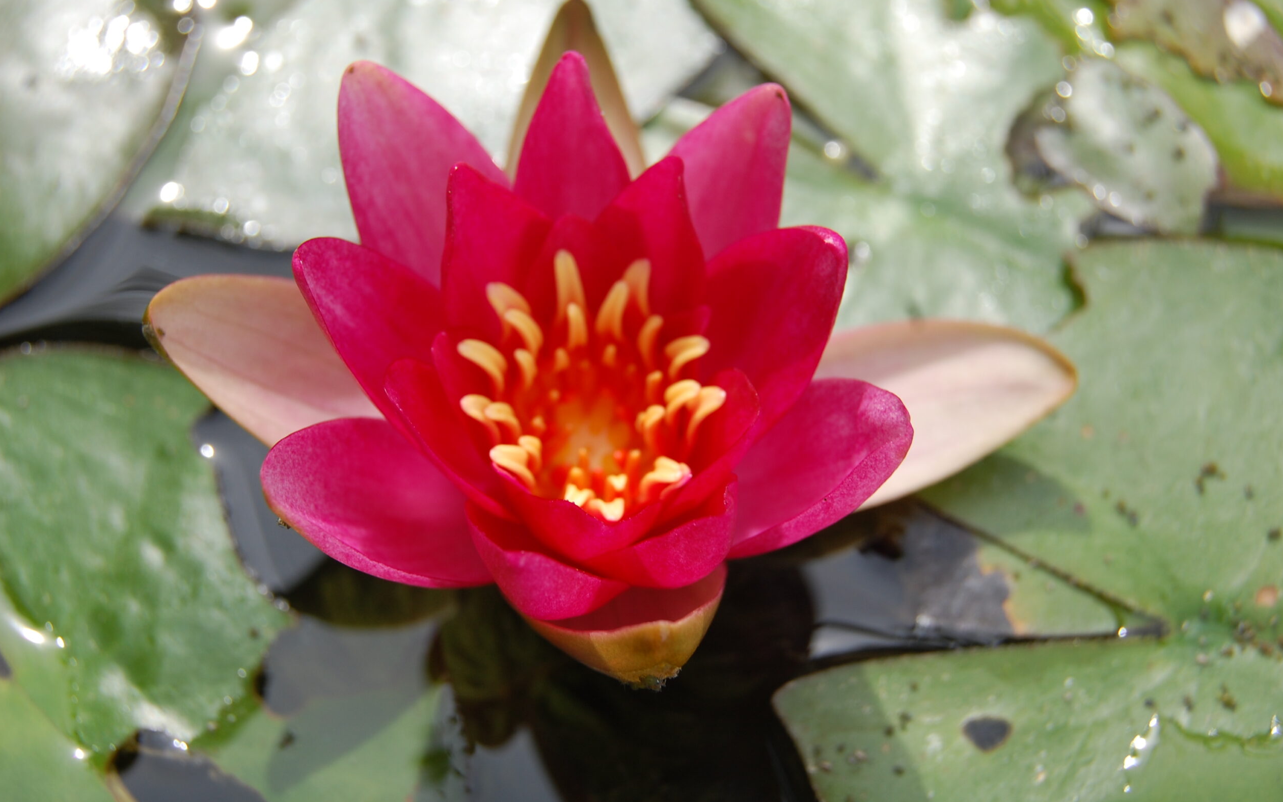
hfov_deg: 34.5
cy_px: 386
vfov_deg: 22.0
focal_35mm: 59
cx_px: 641
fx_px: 2063
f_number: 7.1
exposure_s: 1/200
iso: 200
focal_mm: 38
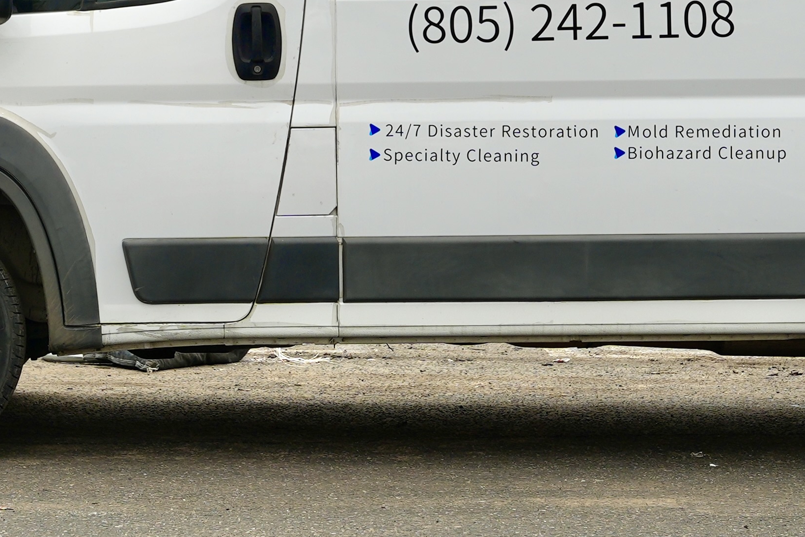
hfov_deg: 10.6
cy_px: -58
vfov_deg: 7.0
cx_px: 123
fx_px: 4338
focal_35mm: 194
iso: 100
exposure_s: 1/250
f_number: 5
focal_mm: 46.1
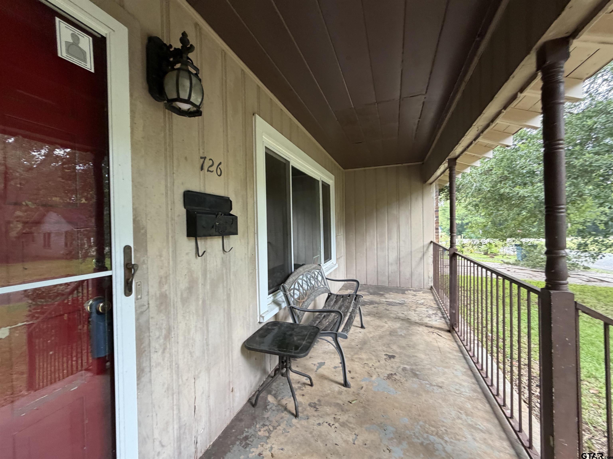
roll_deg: +0.7
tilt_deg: -2.0
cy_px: 230
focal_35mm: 14
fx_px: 248
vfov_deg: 85.7
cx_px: 306
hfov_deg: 102.1
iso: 200
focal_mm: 2.22
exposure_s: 1/121
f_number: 2.2
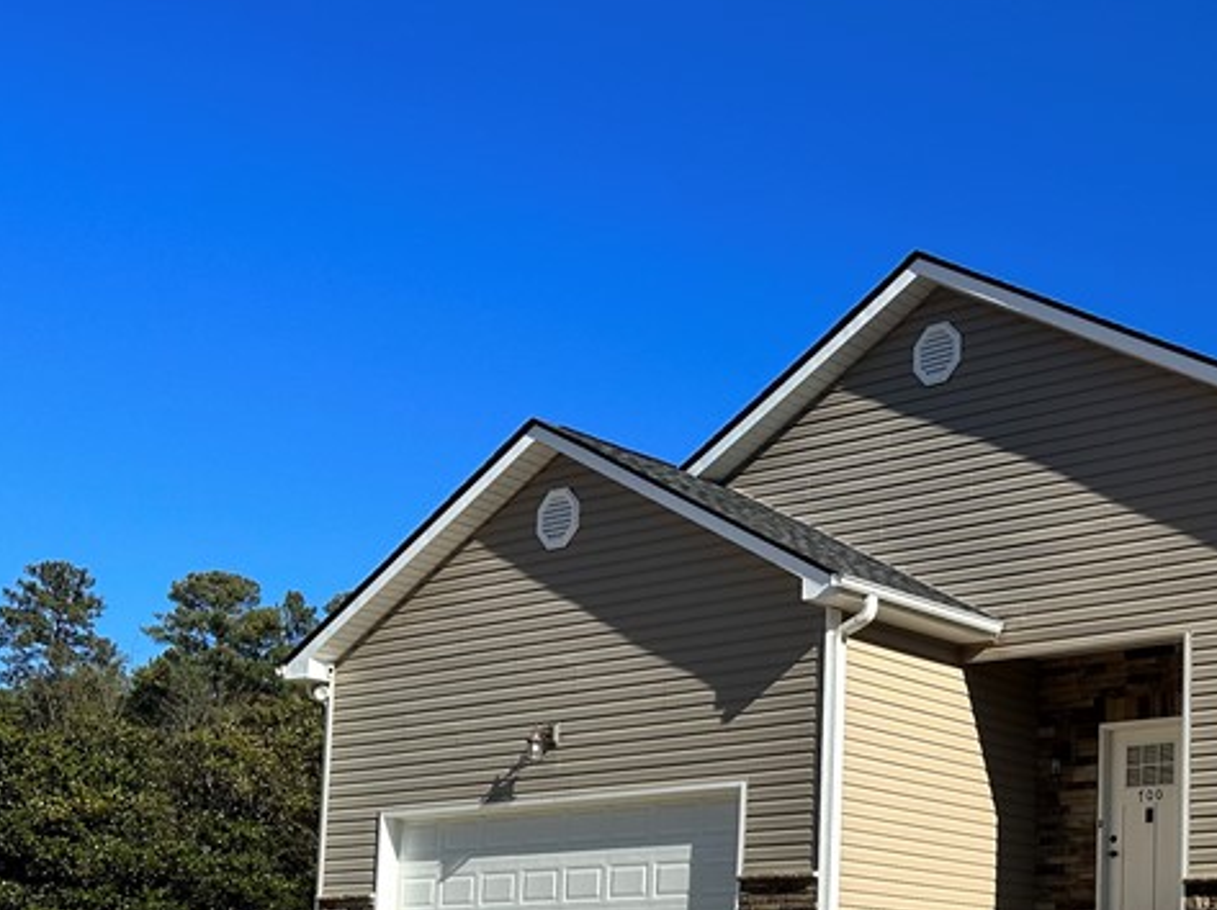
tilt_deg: +6.1
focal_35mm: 52
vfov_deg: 26.8
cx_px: 1135
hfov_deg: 34.4
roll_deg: -0.3
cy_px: 864
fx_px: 1827
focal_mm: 6.86
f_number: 1.78
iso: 80
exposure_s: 1/5525
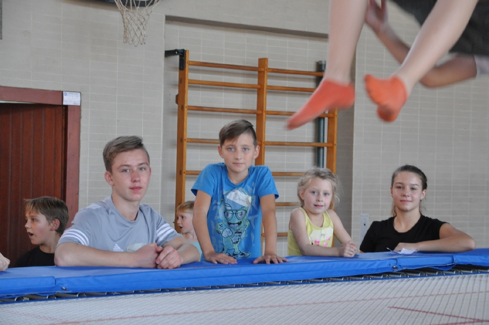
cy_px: 162
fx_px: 1058
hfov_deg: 26.0
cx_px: 244
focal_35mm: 78
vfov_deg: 17.4
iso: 1600
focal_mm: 52
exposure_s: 1/125
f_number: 4.8
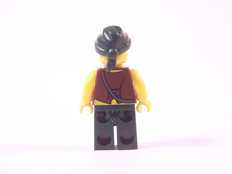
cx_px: 116
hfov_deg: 16.8
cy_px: 87
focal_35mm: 117
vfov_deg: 12.7
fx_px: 784
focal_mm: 19.4
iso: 100
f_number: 3.2
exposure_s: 1/15
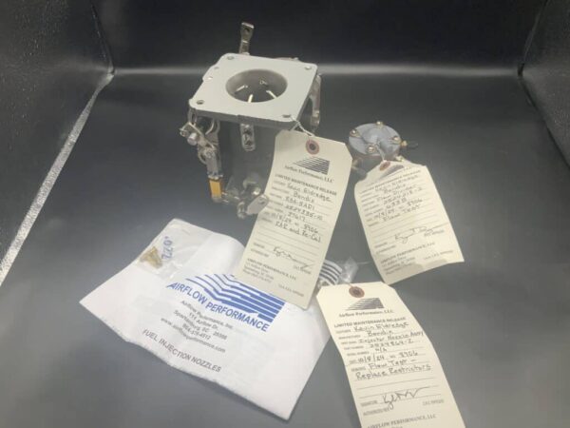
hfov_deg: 61.7
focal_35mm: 29
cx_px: 285
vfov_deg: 48.2
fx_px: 478
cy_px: 214
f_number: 1.8
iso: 16
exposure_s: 1/351
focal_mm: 3
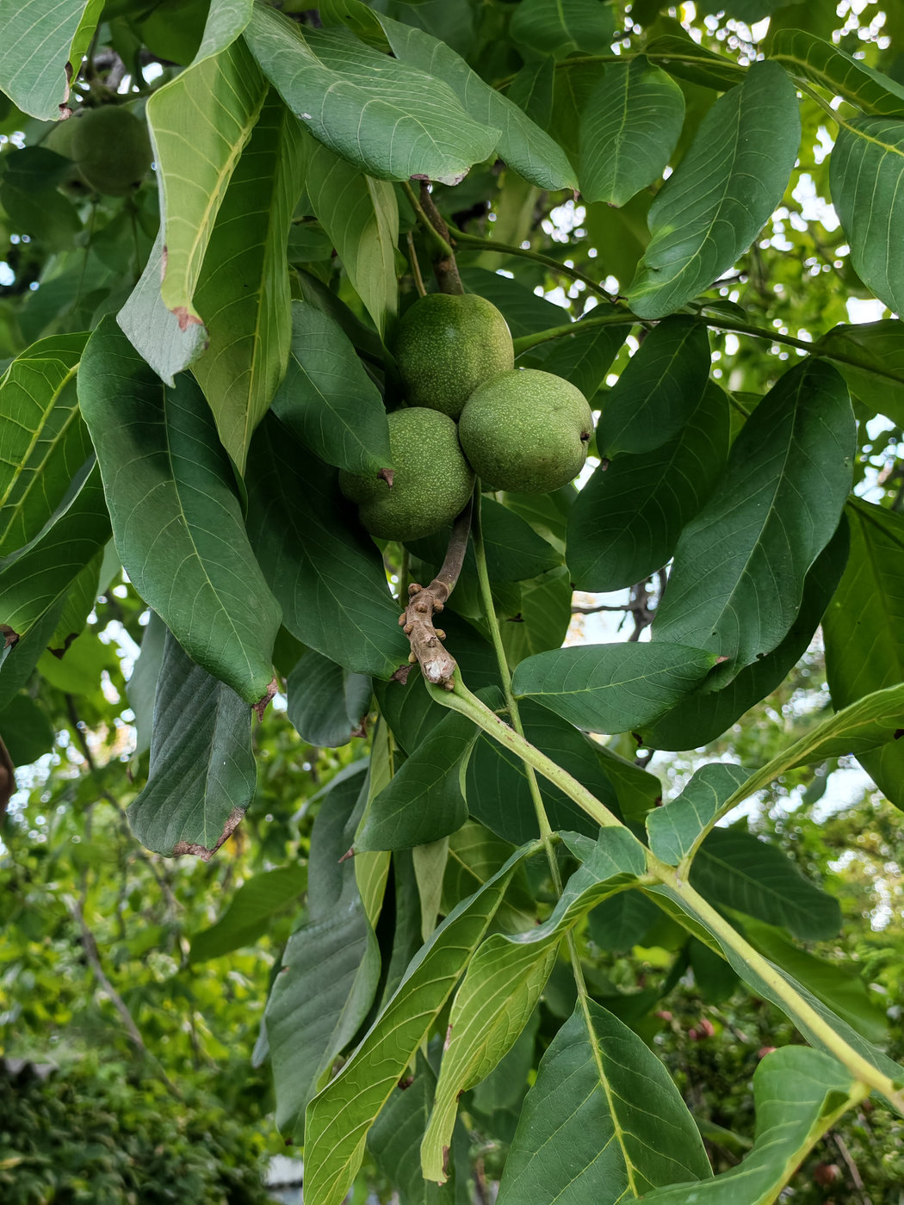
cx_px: 452
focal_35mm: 48
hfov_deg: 30.3
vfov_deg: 39.7
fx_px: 1671
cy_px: 602
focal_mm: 6.12
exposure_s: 1/100
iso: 320
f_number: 1.9
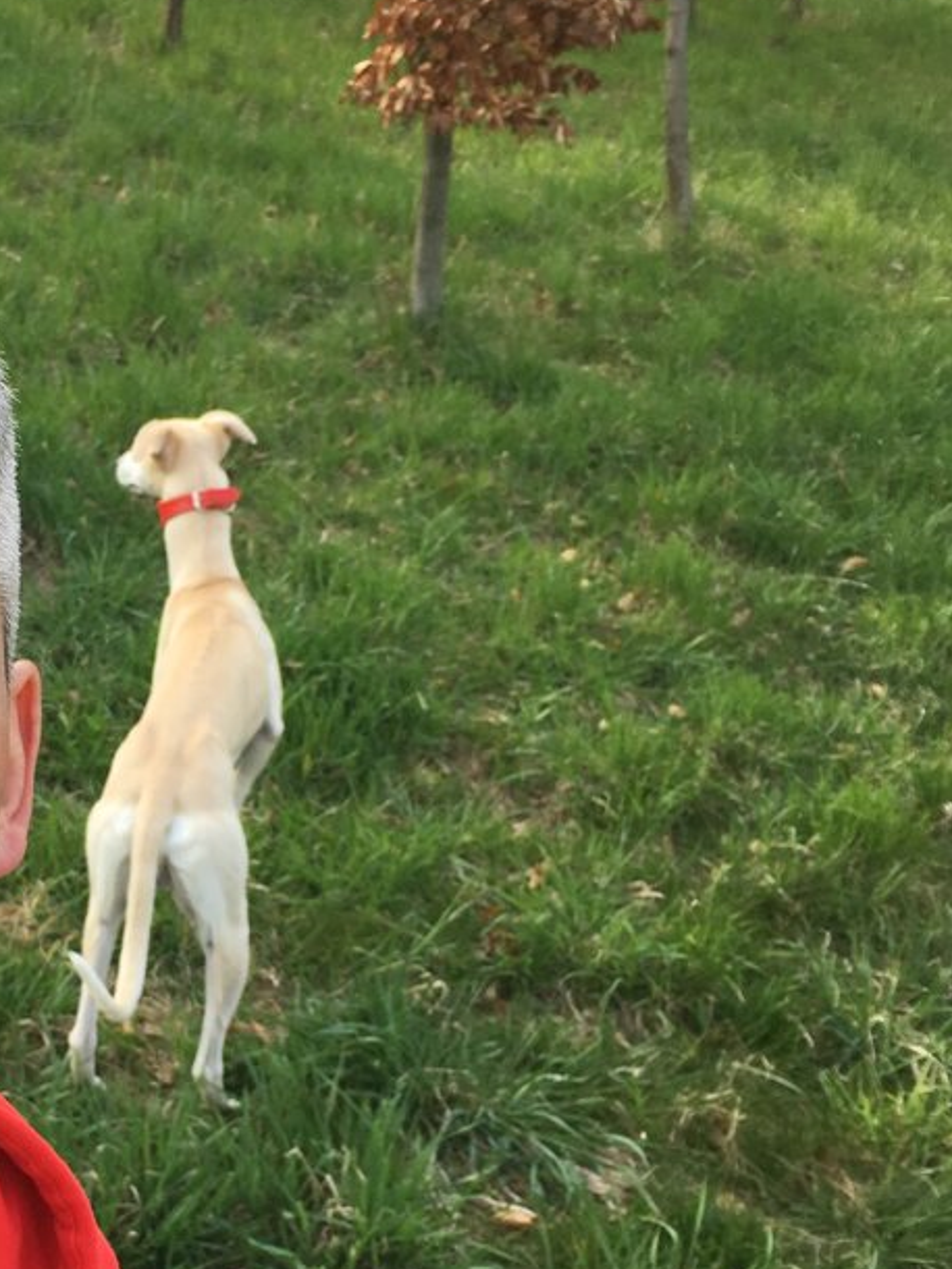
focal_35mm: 57
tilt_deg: -17.8
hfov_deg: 24.9
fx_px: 2091
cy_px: 683
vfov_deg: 33.8
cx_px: 94
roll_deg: +1.4
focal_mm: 4.15
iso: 25
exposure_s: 1/291
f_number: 2.2
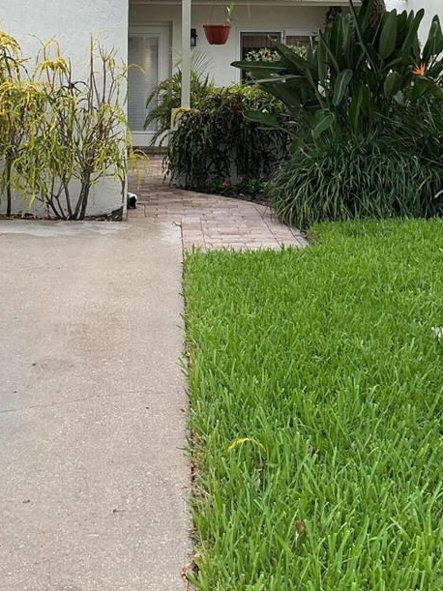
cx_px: 162
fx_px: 973
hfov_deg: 25.6
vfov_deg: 33.0
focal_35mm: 57
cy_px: 138
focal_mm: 3
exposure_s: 1/169
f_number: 1.8
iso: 20
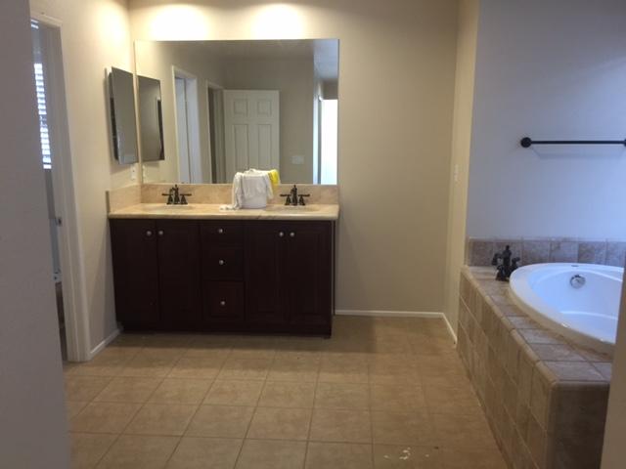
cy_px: 234
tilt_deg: -11.0
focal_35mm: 29
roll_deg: +0.7
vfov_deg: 48.2
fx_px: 524
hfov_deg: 61.7
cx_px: 313
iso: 100
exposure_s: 1/30
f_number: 2.2
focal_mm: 4.15
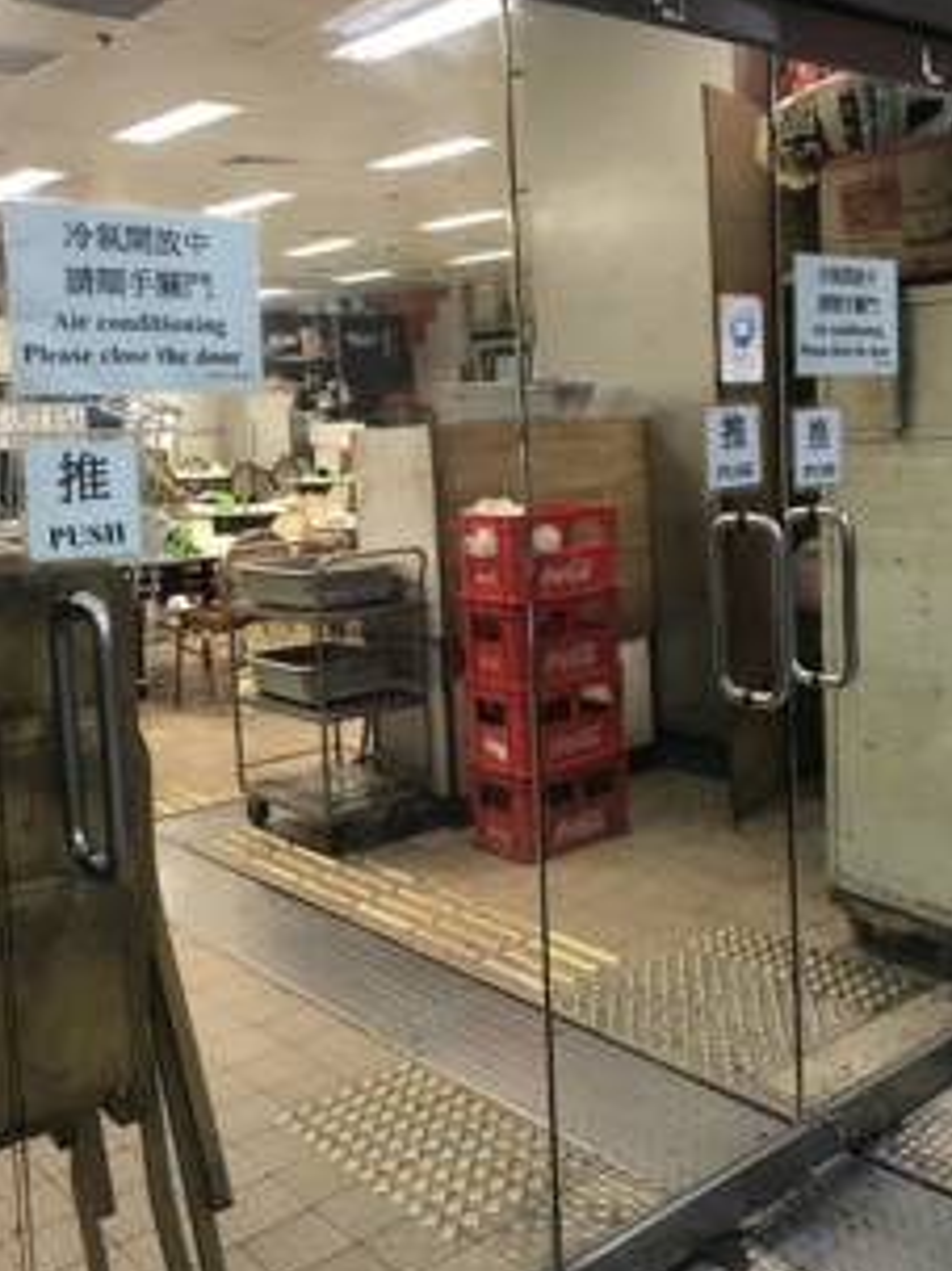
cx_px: 591
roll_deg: +1.9
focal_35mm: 37
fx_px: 1358
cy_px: 524
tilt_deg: -4.8
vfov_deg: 49.9
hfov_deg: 38.4
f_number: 1.8
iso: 40
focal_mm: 3.99
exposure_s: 1/17
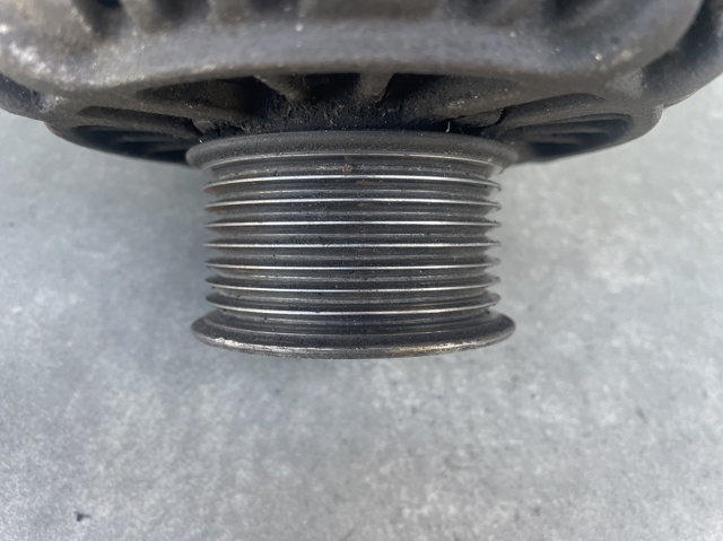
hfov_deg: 67.3
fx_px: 543
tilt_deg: -58.1
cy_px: 270
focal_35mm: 26
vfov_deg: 53.0
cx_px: 362
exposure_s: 1/121
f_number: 1.6
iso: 125
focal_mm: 4.2
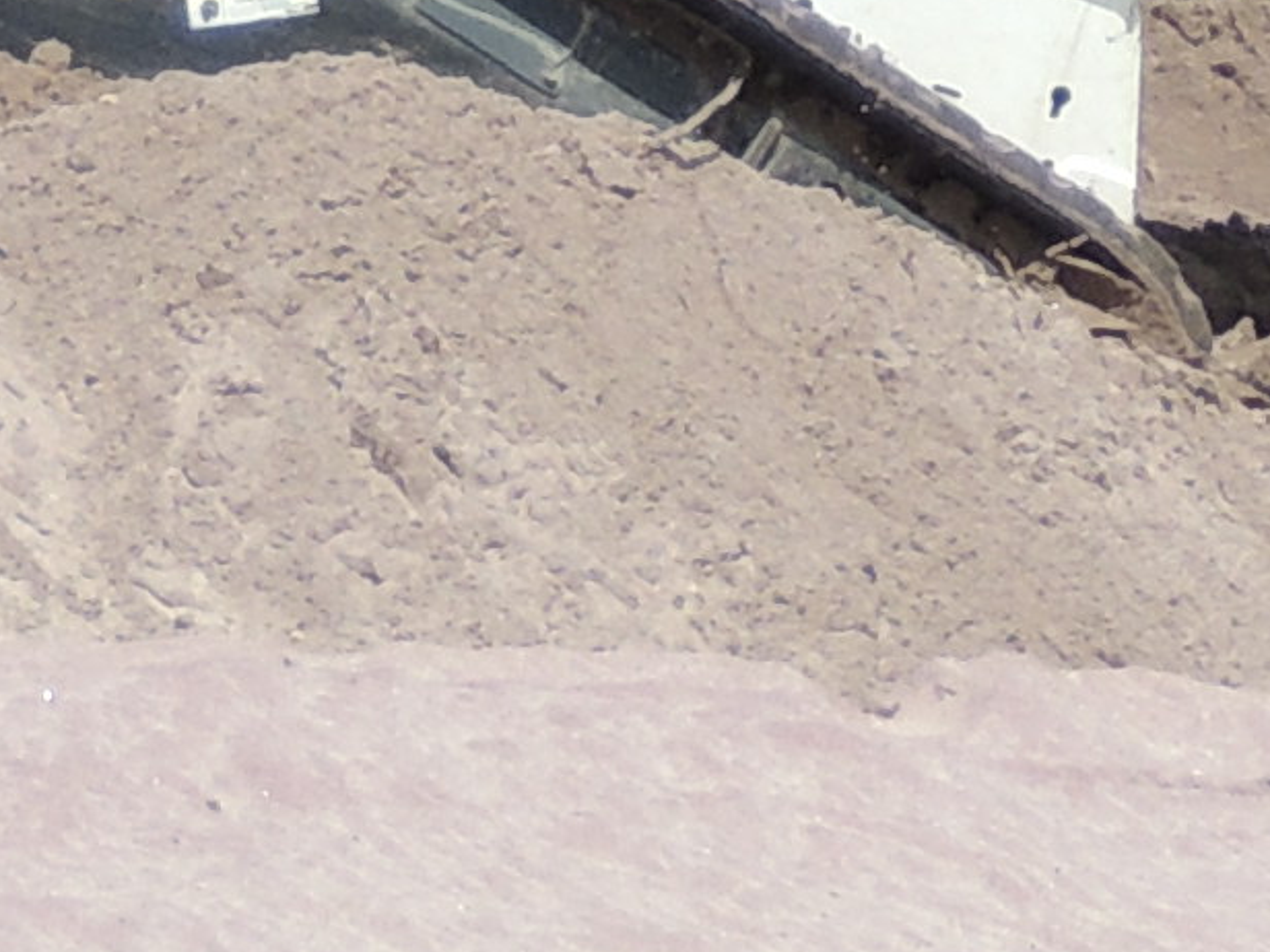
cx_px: 3183
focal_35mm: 897
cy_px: -1152
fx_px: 32909
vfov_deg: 1.7
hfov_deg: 2.2
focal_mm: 21.4
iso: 100
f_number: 4.2
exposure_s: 1/640
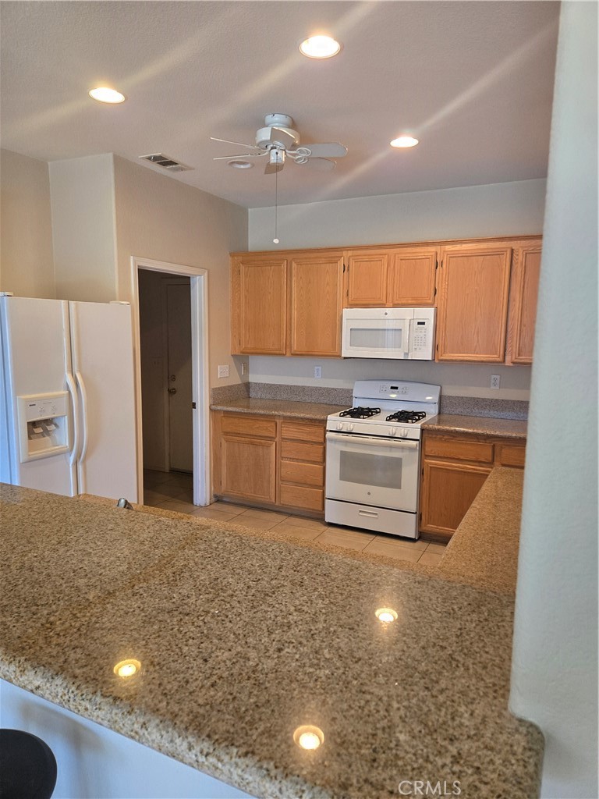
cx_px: 300
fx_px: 531
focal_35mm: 23
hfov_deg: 58.9
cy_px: 400
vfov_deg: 73.9
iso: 320
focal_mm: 5.4
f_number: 1.8
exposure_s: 1/120
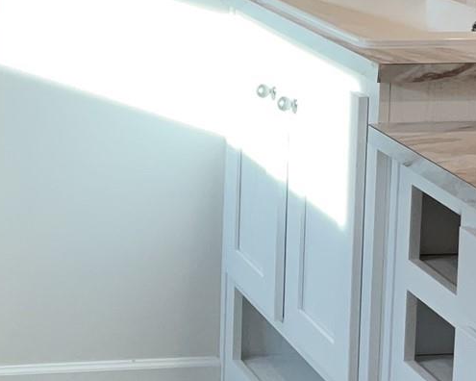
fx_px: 1648
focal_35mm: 117
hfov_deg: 15.8
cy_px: -64
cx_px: -88
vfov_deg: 12.9
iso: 32
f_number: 1.8
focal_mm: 3
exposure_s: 1/120
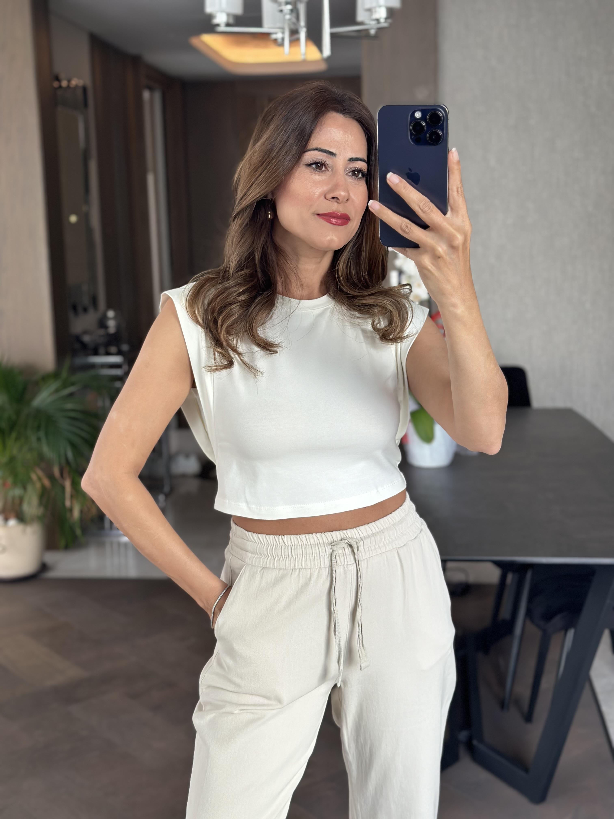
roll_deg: +1.9
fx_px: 1135
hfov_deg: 30.3
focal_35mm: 48
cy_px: 410
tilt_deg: -17.3
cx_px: 307
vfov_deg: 39.7
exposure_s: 1/60
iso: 125
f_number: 1.78
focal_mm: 6.86
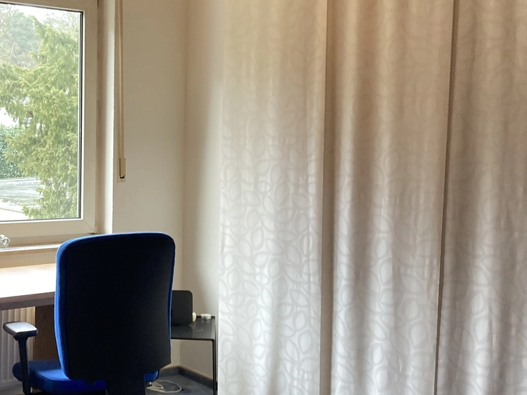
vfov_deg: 26.6
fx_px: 837
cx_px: 142
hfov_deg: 34.3
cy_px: 197
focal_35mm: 55
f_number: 1.8
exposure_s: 1/50
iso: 160
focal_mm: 3.99
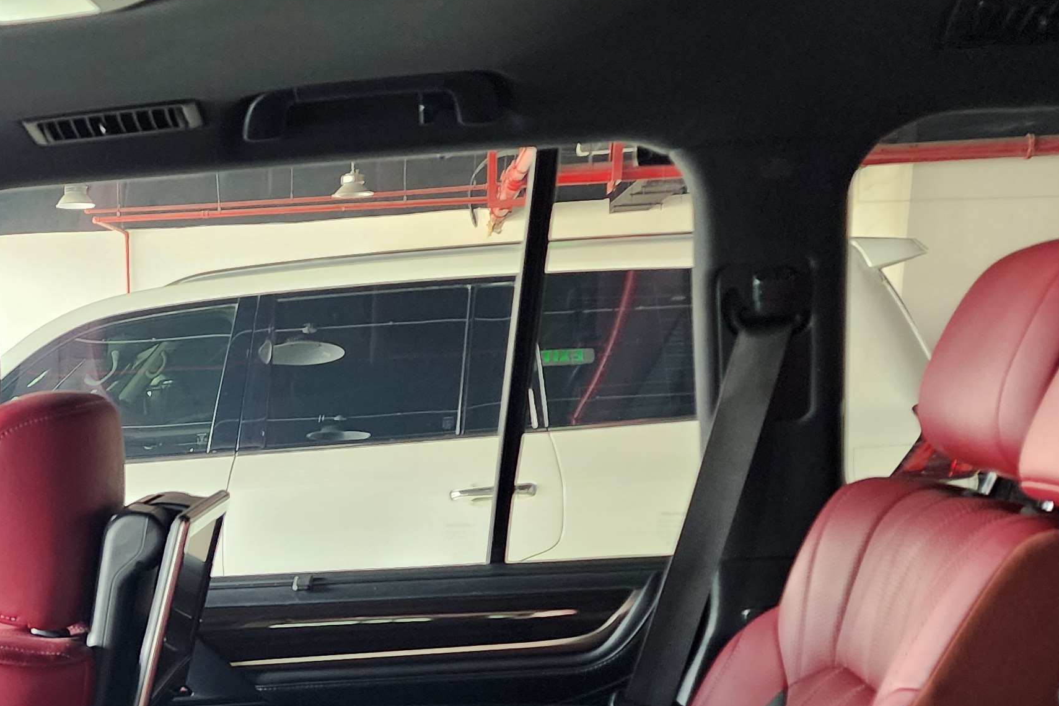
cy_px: 752
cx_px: 96
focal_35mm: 56
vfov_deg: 22.9
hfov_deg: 33.7
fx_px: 1647
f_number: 1.8
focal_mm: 6.4
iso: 640
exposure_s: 1/30
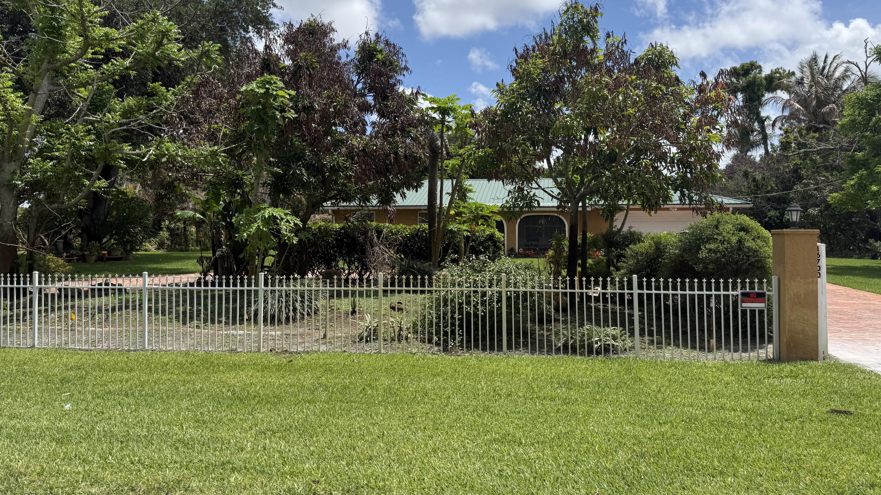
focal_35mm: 27
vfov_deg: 42.8
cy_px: 214
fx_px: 631
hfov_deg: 69.9
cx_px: 444
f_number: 1.78
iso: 80
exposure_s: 1/4975
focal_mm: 6.76
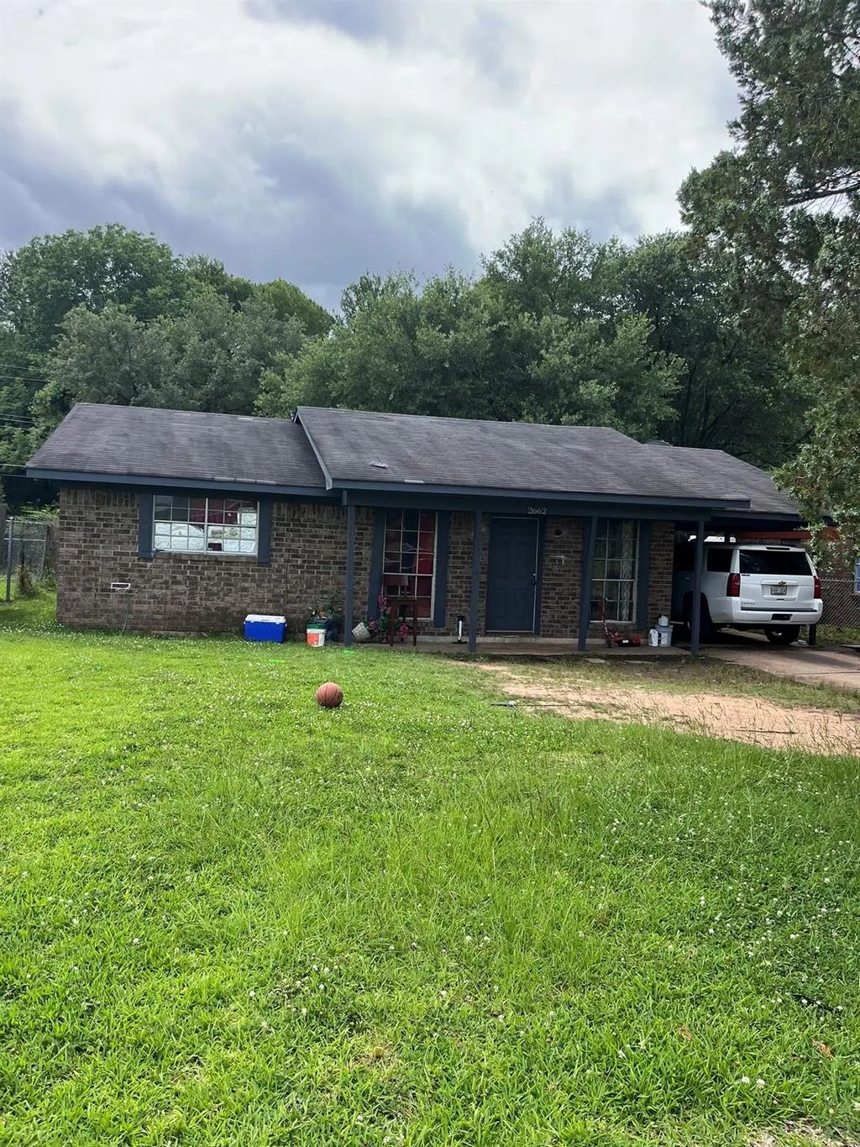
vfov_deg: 67.3
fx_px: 861
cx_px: 430
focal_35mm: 26
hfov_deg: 53.1
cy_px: 574
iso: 50
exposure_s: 1/1721
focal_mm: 5.1
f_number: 1.6
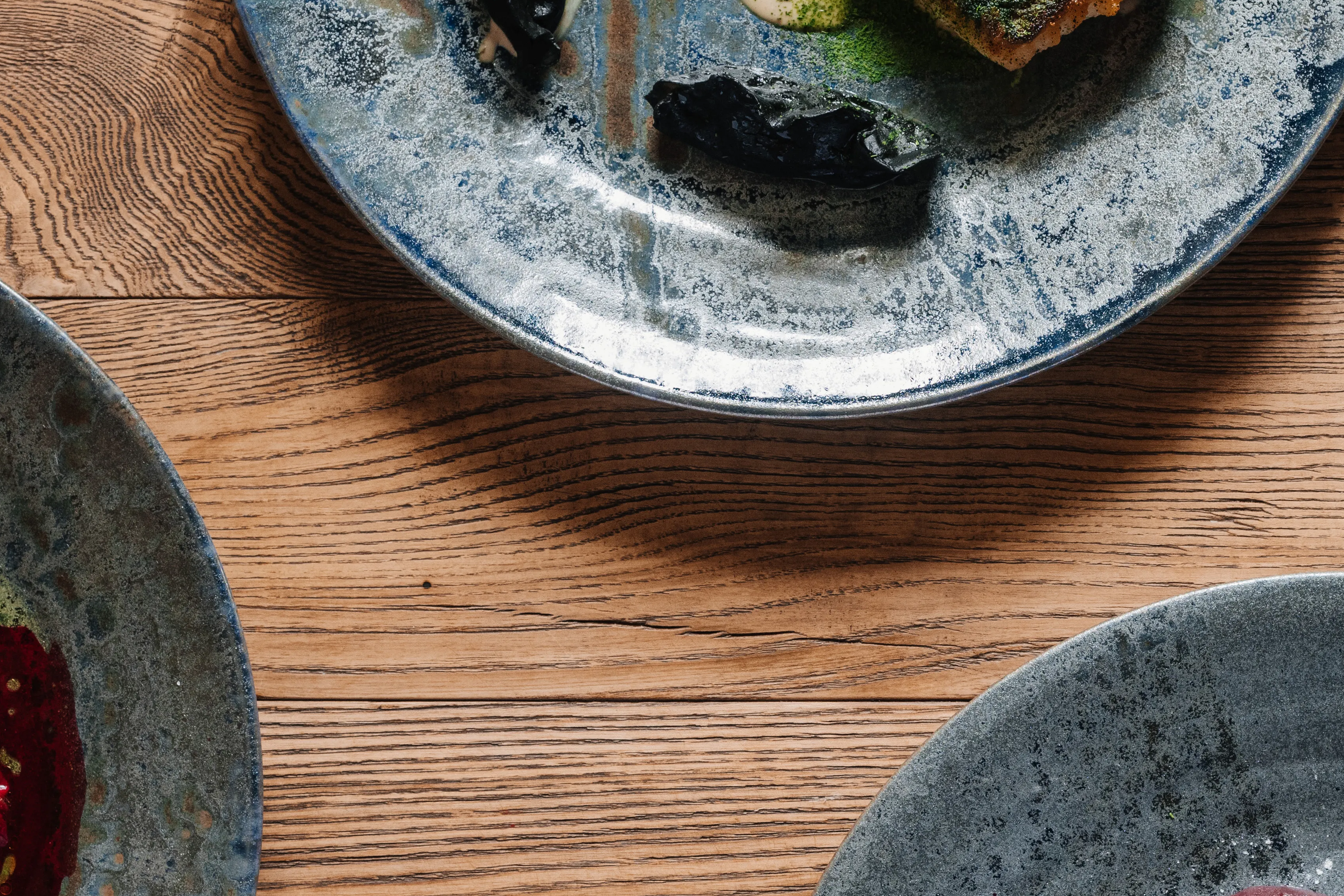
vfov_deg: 12.7
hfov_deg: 18.9
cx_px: 919
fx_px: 4031
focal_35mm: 108
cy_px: 615
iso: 640
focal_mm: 50
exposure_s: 1/10
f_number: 9
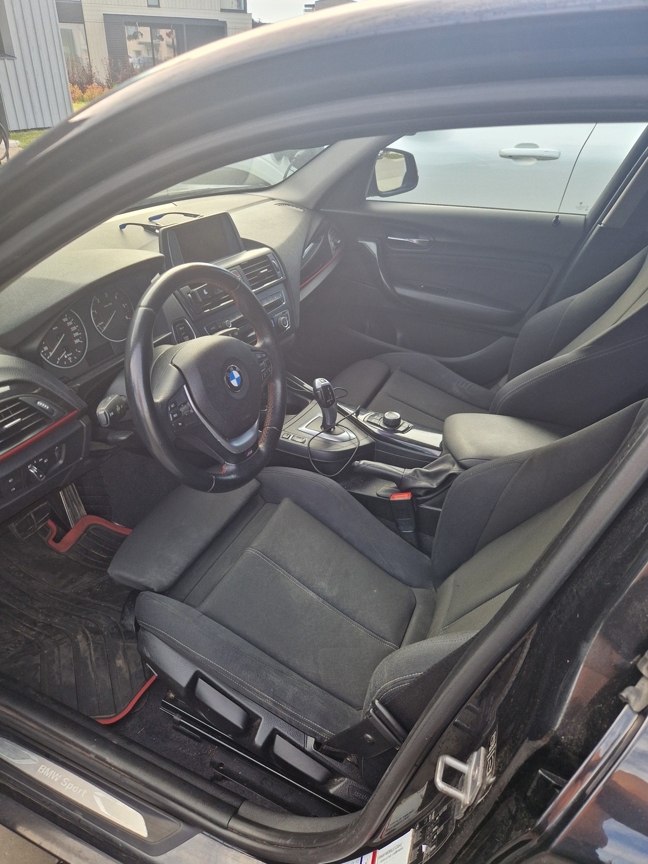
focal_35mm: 23
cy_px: 432
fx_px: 574
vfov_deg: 73.9
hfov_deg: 58.9
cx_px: 324
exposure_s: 1/180
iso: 50
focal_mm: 5.4
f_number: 1.8
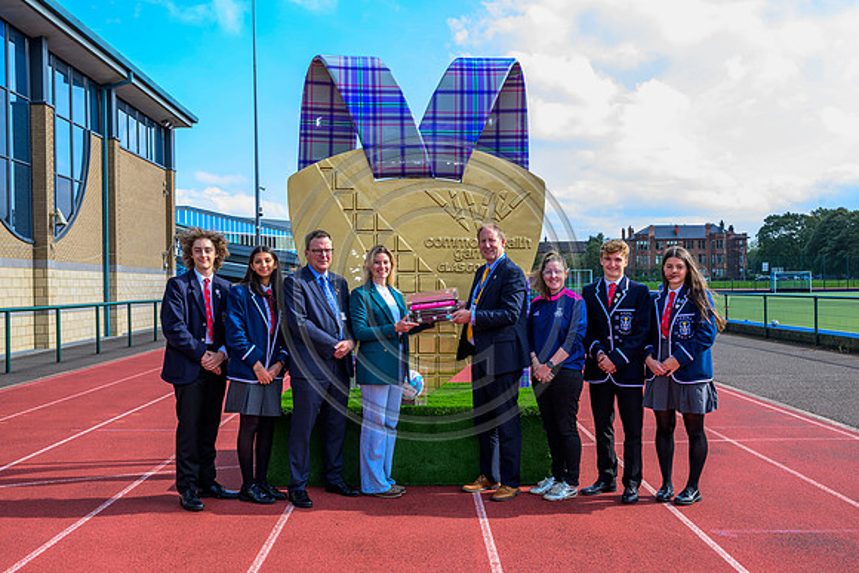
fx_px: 835
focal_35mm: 35
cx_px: 430
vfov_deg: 37.9
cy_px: 286
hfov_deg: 54.4
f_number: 8
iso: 200
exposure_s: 1/125
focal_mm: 35
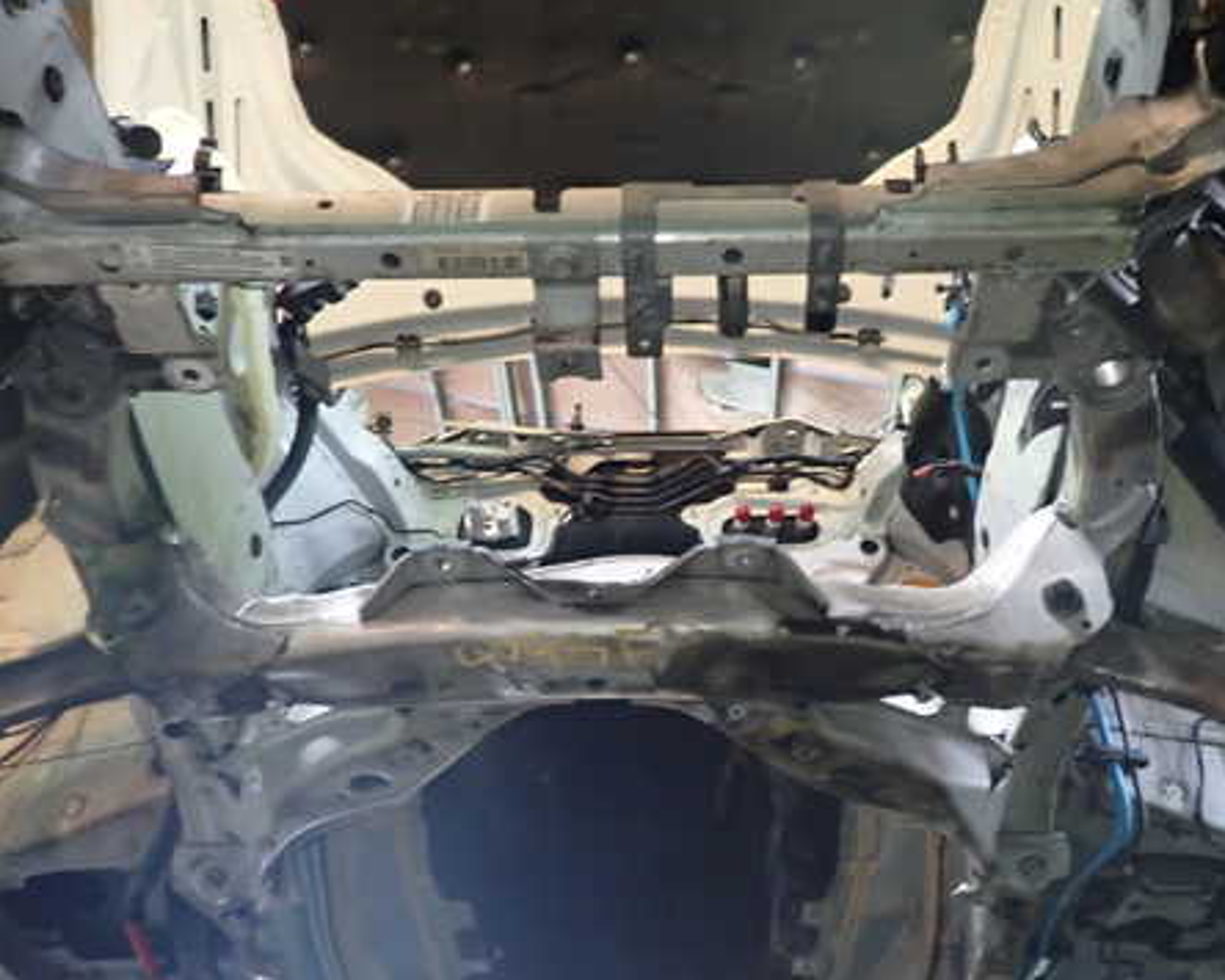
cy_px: 502
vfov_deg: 44.5
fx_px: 1196
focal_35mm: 33
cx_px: 693
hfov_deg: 54.1
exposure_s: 1/30
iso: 640
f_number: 2
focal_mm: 4.5
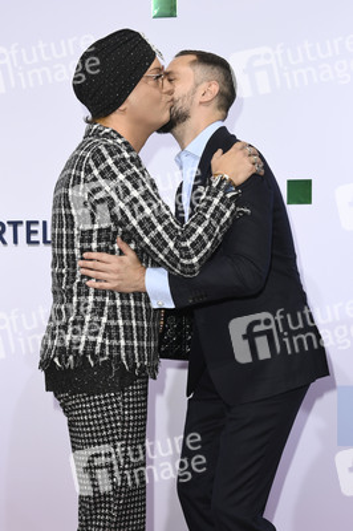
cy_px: 266
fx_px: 648
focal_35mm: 44
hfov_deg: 30.5
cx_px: 176
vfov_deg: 44.5
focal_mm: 44
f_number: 6.3
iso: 400
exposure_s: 1/250
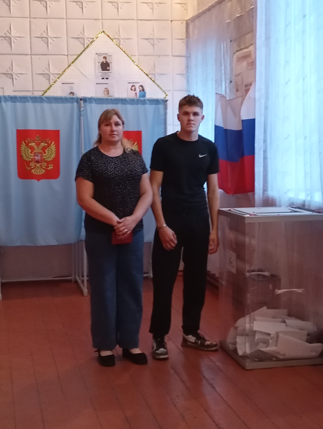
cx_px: 162
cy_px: 214
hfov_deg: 25.3
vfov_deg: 33.2
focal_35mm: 58
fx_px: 720
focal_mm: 4.27
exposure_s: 1/16.7
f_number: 1.8
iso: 4148
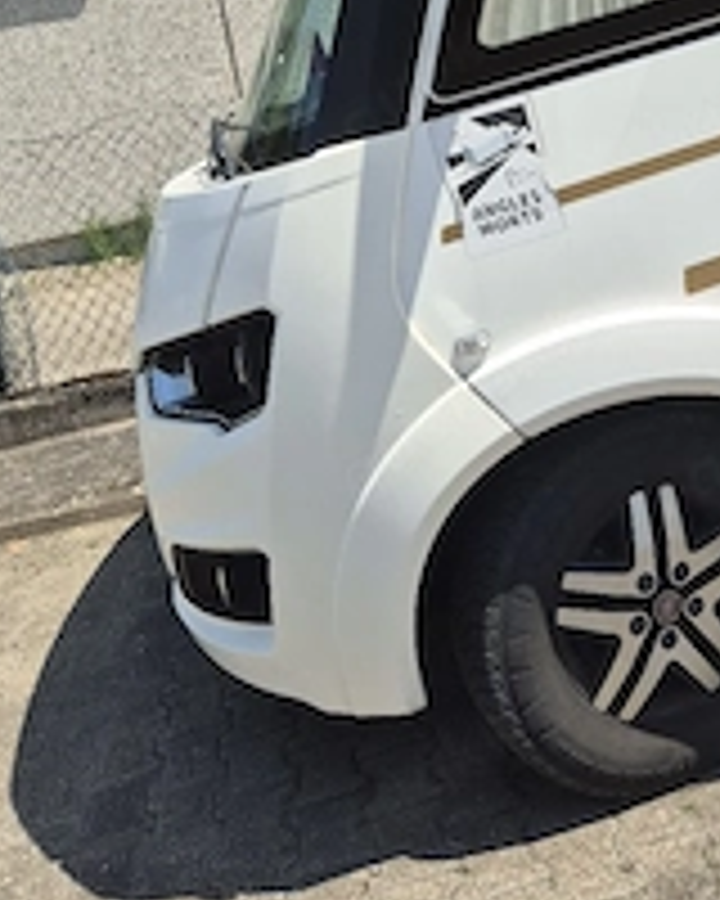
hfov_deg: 32.6
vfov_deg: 38.4
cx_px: 567
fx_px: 1199
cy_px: 94
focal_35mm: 45
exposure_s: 1/2000
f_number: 1.8
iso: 25
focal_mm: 5.4
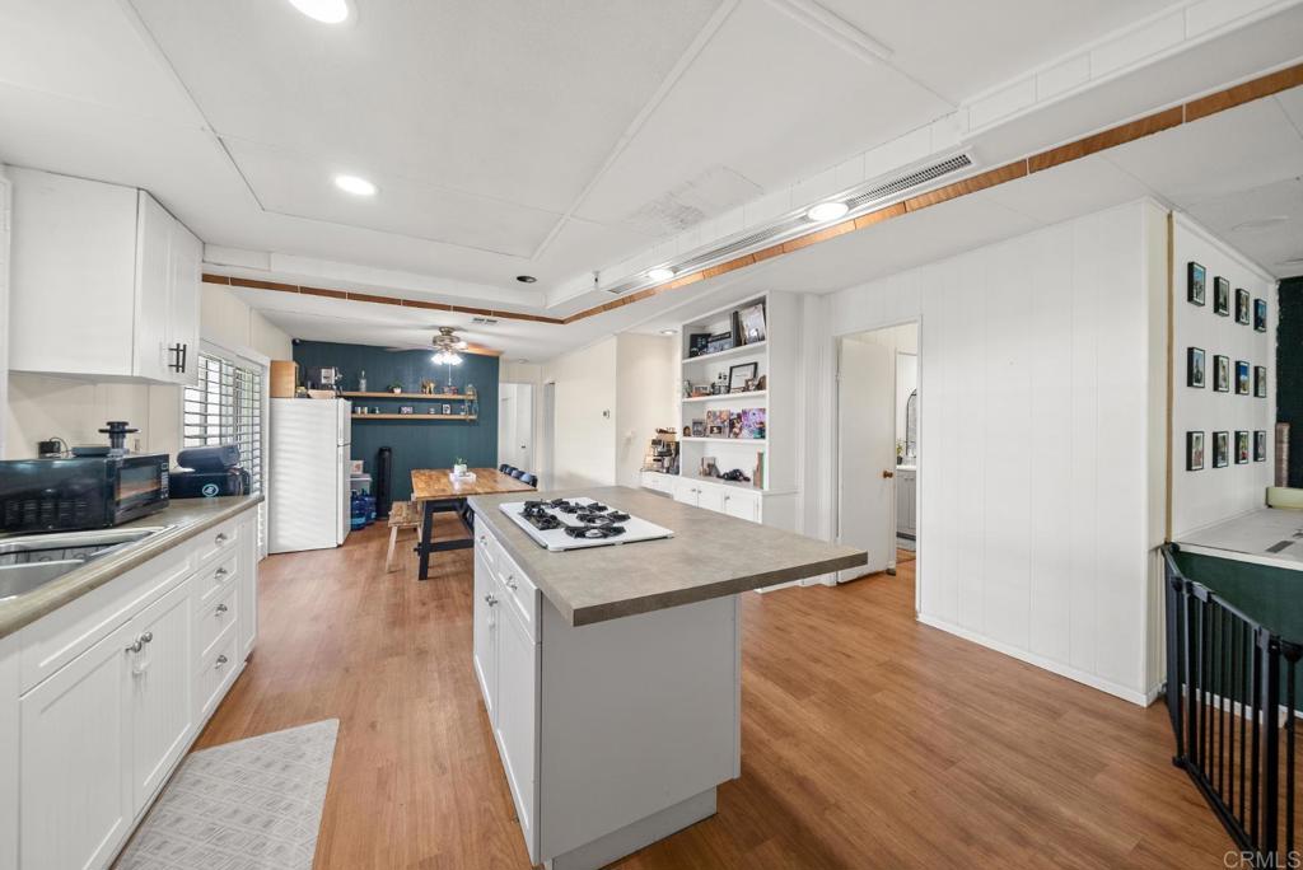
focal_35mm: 12
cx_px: 652
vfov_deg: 90.1
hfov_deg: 112.6
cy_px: 435
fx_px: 435
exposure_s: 1/13
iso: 250
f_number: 7.1
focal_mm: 12
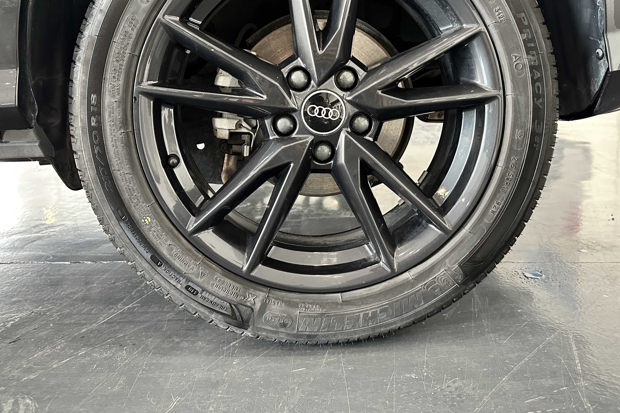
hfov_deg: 60.2
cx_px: 329
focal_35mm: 31
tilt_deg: -5.2
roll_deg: +0.2
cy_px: 125
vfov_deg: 41.5
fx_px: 534
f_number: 1.78
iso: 640
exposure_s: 1/60
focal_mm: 6.86
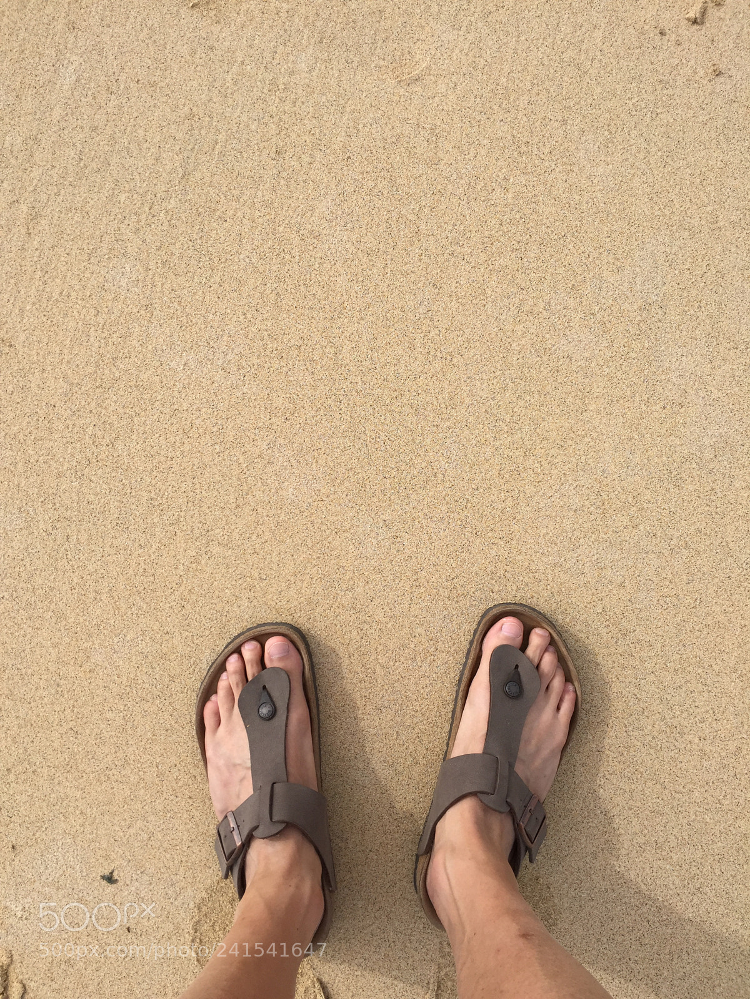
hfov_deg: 48.2
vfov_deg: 61.7
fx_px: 838
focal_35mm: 29
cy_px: 500
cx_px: 375
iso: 32
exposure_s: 1/1464
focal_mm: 4.15
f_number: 2.2
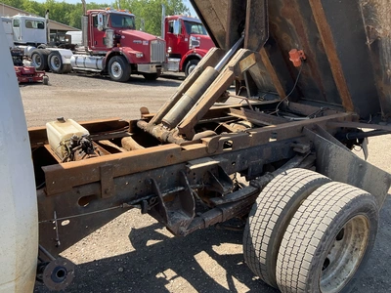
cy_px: 146
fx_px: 328
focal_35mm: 29
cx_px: 196
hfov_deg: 61.7
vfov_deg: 48.2
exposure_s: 1/551
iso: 25
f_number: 1.8
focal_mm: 3
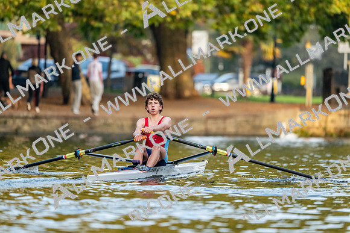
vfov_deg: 3.4
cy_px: 116
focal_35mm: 400
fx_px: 3890
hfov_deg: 5.2
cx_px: 175
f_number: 4.5
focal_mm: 400
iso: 3600
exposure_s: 1/2500
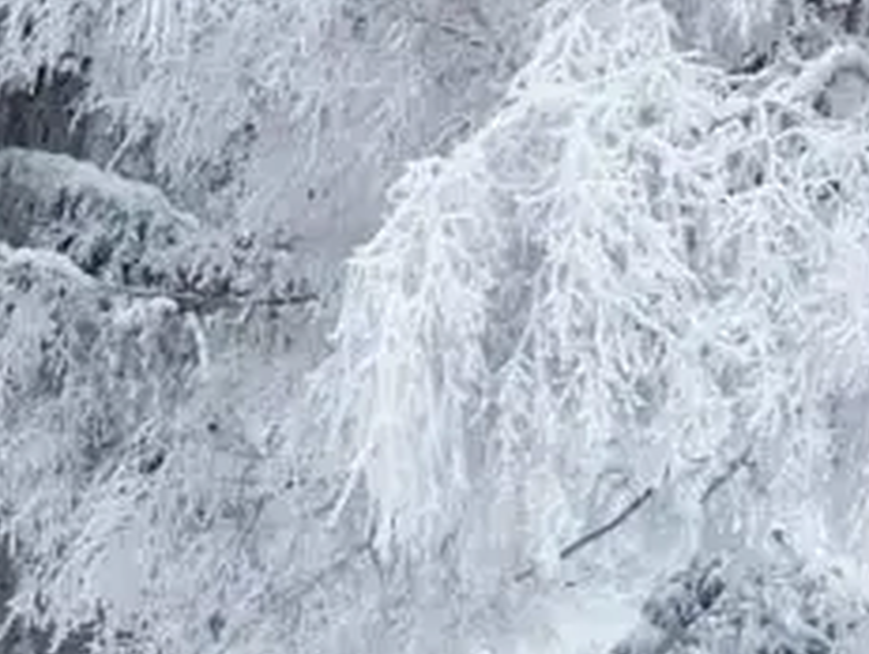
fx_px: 8121
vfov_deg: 4.6
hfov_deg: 6.1
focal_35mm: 323
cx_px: 79
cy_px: -248
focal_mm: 12.1
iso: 80
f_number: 4.8
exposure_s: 1/180
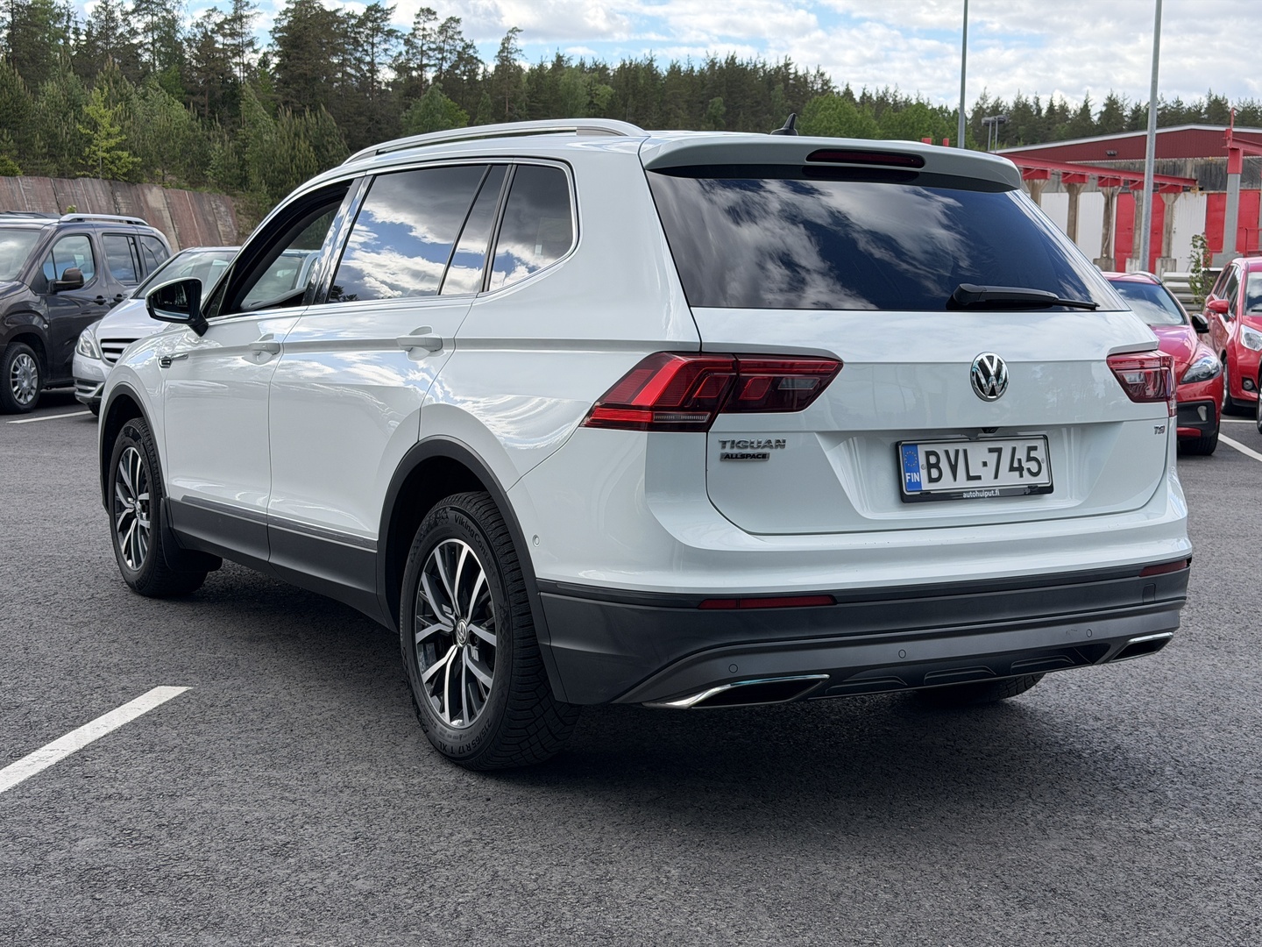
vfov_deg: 30.3
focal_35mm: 48
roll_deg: -1.2
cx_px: 631
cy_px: 474
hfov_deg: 39.7
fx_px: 1750
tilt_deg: -7.8
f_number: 1.78
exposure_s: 1/1353
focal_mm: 6.76
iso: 64
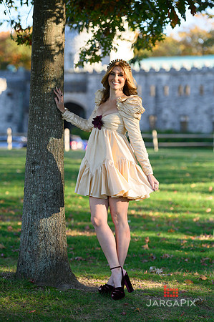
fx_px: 1037
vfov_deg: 17.7
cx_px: 107
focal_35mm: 116
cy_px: 161
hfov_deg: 11.8
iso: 1600
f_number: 3.2
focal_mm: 116
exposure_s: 1/4000
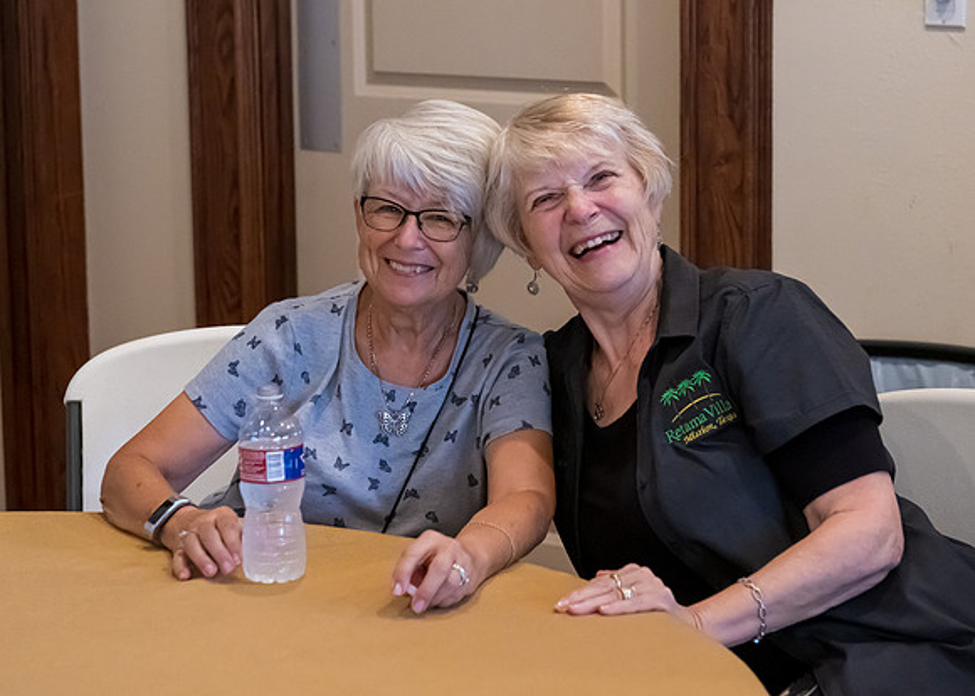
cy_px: 270
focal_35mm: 101
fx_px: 2801
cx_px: 517
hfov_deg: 19.7
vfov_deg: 14.2
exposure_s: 1/200
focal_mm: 70
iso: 9000
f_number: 4.5
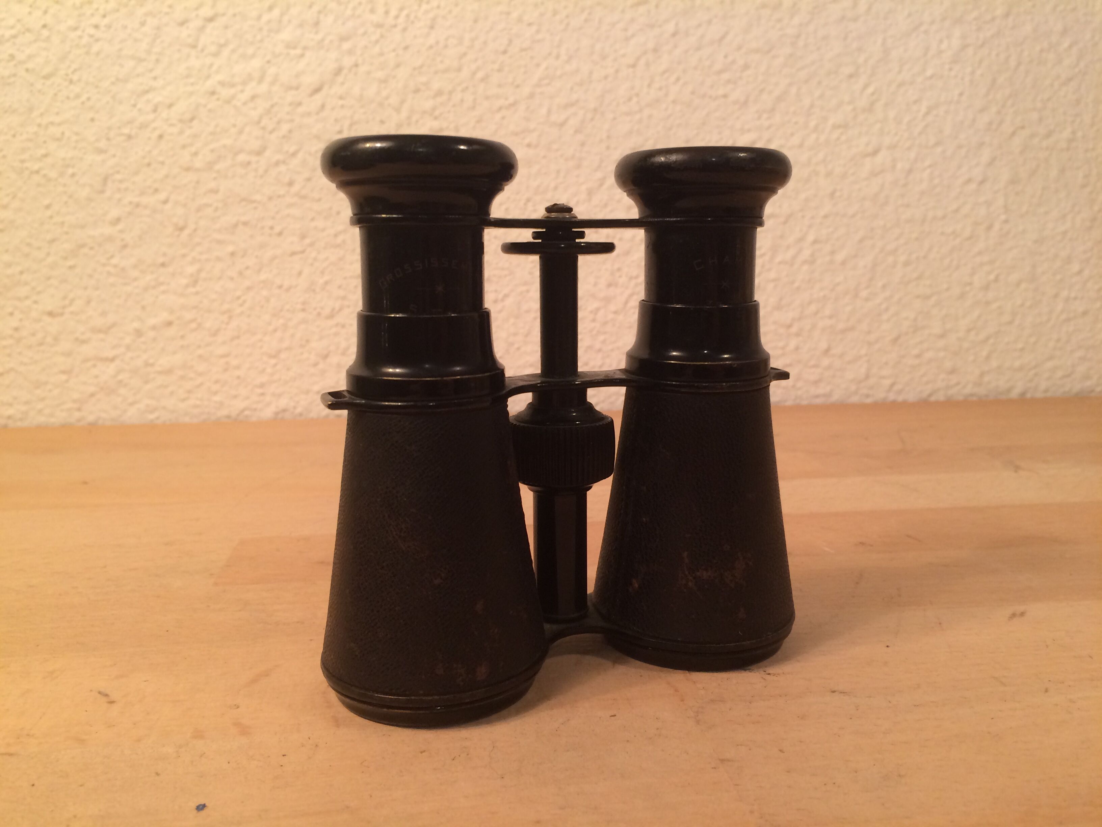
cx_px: 551
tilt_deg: -8.7
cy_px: 414
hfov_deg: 61.7
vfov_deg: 48.2
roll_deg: +0.1
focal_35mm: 29
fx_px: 923
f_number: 2.2
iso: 64
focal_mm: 4.15
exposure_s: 1/33
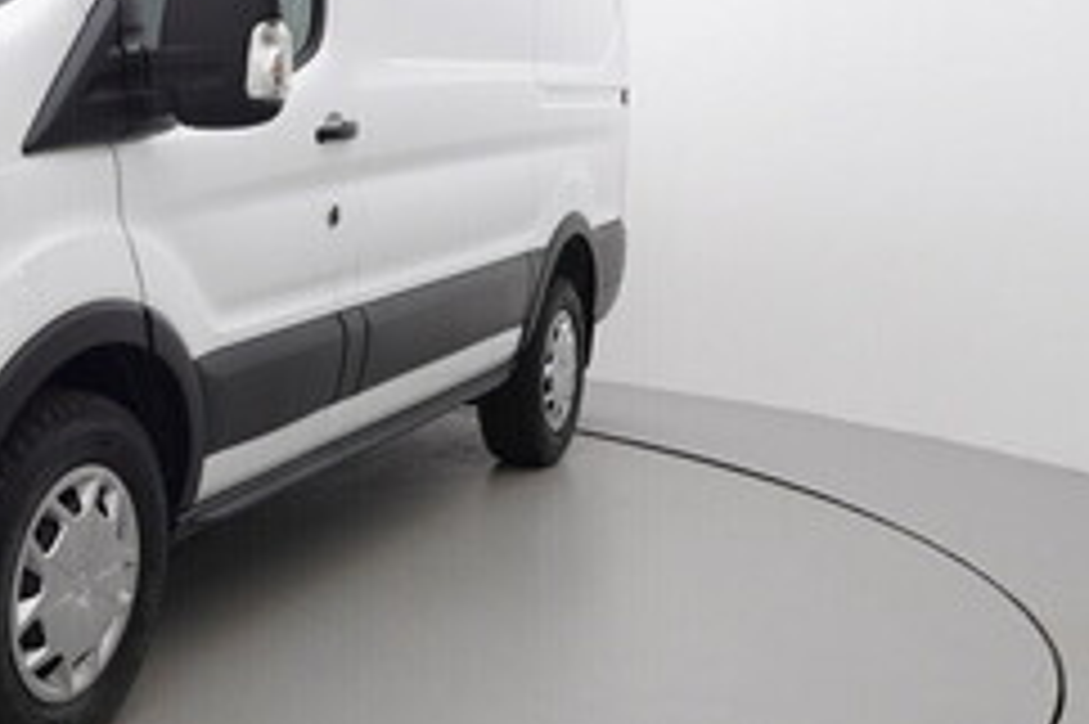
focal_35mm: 51
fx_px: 1546
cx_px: 65
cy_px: 250
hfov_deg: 35.9
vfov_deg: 26.3
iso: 200
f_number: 5.6
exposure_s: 1/80
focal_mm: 15
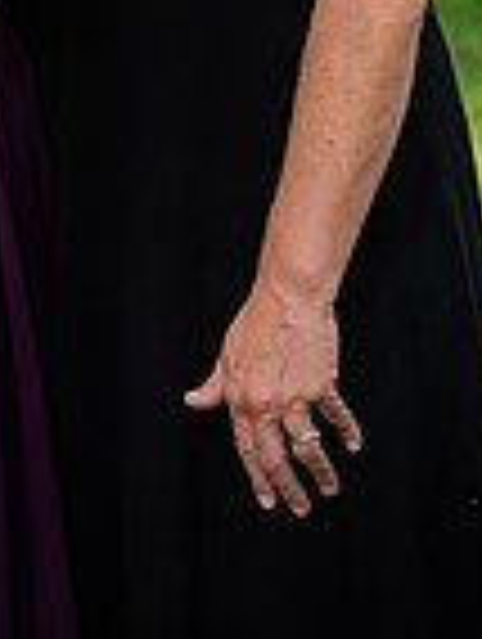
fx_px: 3609
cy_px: -328
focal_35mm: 195
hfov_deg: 7.6
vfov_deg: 9.8
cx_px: 36
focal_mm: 64
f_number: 2.8
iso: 160
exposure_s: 1/320
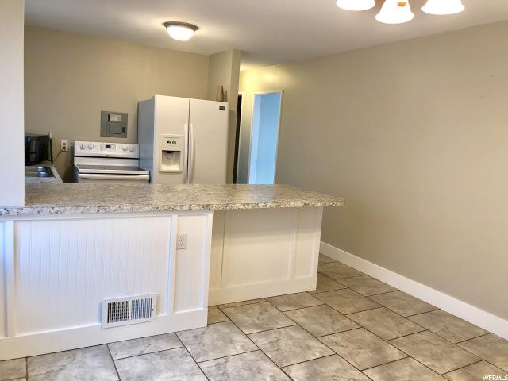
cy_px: 190
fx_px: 411
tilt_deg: -8.5
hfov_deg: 63.4
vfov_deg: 49.7
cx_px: 254
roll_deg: -4.2
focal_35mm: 28
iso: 32
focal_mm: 4
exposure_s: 1/24
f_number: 1.8
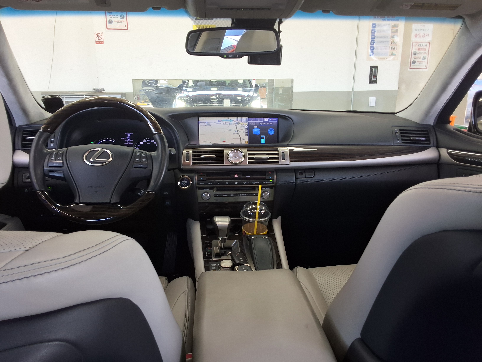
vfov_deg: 49.7
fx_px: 390
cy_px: 181
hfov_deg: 63.4
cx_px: 241
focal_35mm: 28
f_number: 1.9
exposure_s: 1/60
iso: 32
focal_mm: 2.91
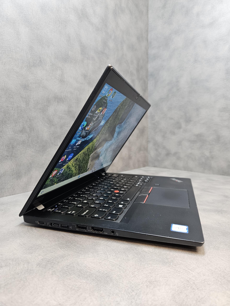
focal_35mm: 23
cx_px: 115
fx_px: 204
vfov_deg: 73.9
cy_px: 153
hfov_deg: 58.9
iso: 400
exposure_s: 1/142
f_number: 1.8
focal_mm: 5.4
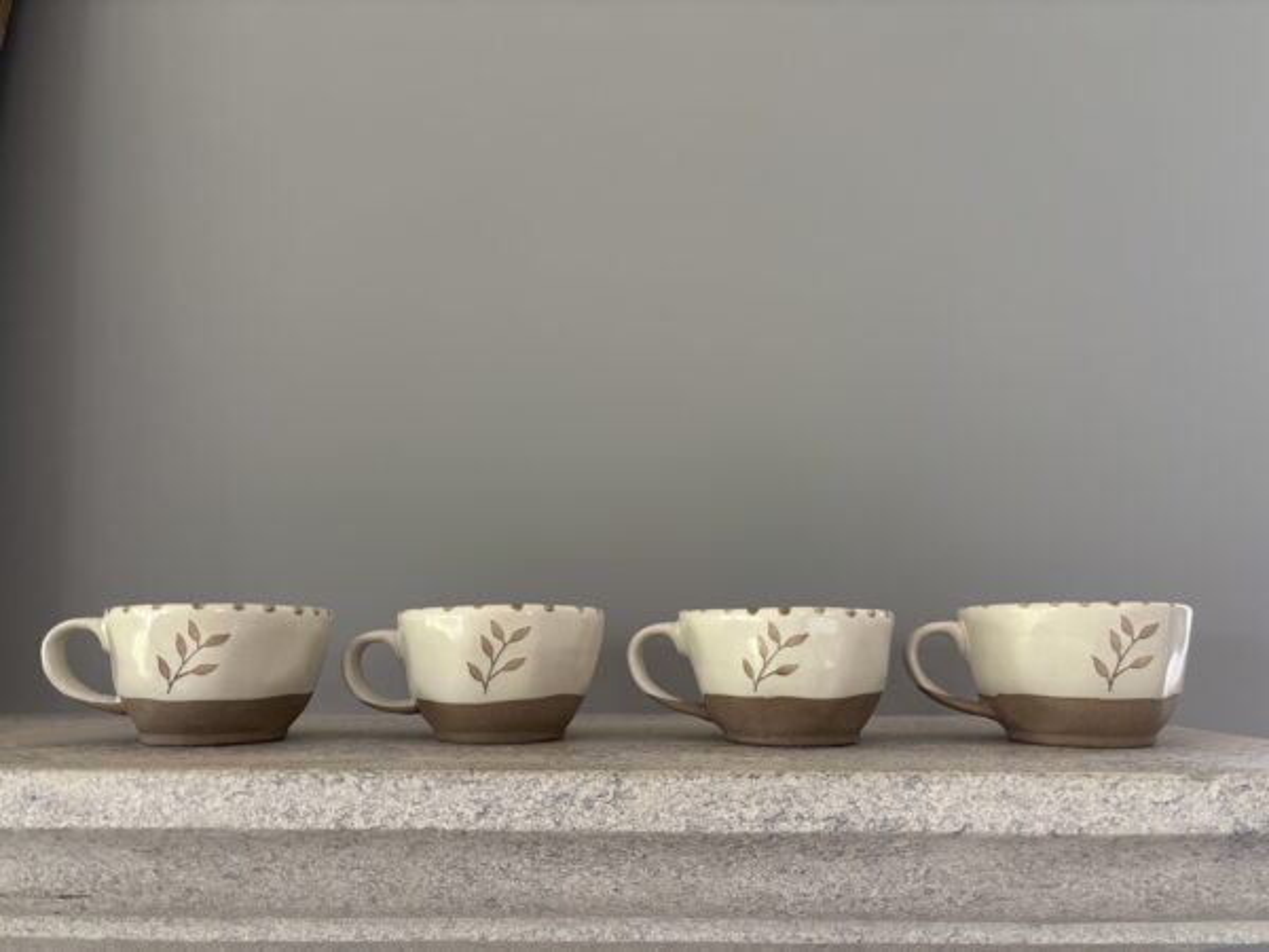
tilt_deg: +10.7
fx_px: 953
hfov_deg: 67.3
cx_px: 634
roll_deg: -0.4
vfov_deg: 53.1
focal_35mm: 26
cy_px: 476
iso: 200
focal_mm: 5.96
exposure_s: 1/60
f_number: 1.6
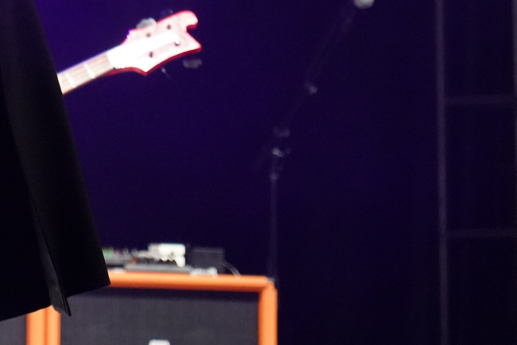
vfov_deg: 5.1
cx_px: -133
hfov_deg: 7.6
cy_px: -86
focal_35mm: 270
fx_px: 3878
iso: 10000
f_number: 4
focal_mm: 105
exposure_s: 1/160
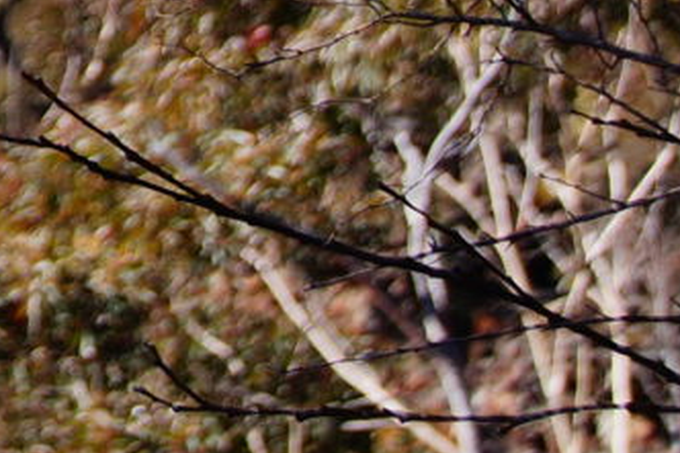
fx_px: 5737
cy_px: -447
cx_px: -975
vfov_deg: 4.5
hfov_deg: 6.4
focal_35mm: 304
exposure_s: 1/100
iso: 100
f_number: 6.3
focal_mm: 35
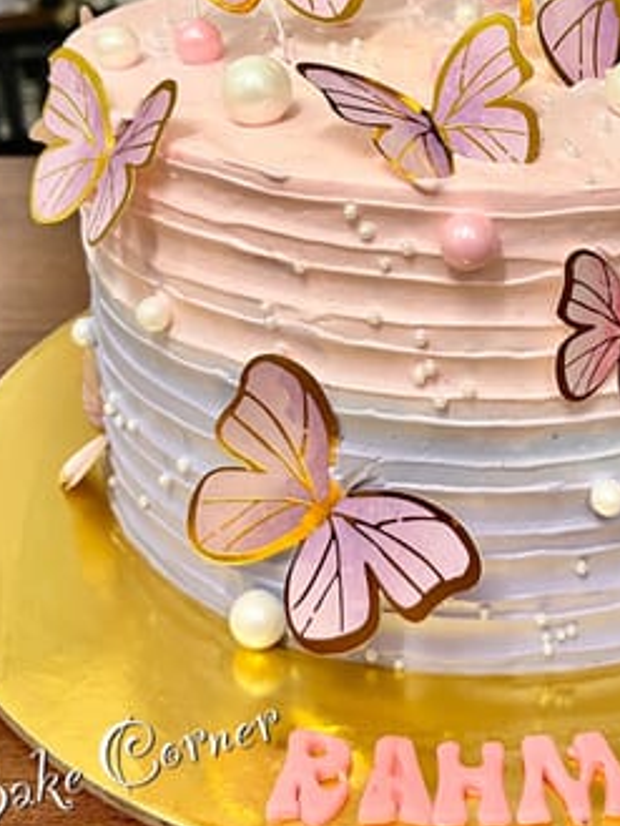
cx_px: 484
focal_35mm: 54
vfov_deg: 34.1
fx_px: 1289
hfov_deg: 26.6
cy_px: 132
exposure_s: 1/60
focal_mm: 5.1
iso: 250
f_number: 1.6
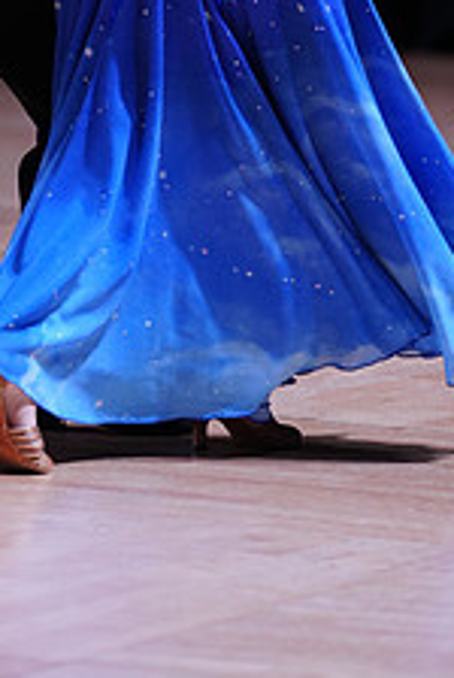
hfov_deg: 4.1
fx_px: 6336
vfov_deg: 6.1
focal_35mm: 336
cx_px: 147
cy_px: -176
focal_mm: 130
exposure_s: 1/500
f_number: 2.8
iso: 640
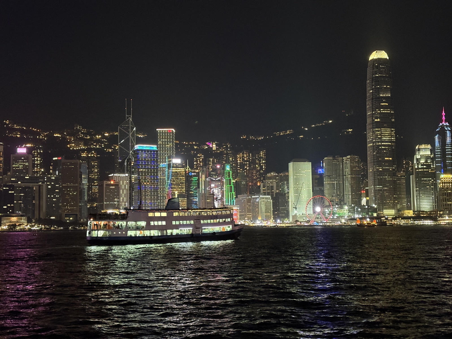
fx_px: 679
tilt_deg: +4.3
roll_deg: +1.1
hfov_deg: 36.8
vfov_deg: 28.0
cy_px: 170
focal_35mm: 52
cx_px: 226
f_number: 1.6
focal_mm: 5.96
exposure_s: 1/20
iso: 400
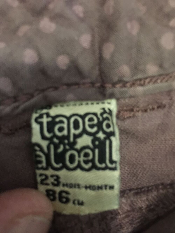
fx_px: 195
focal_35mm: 29
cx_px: 88
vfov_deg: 61.7
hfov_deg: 48.2
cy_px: 116
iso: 125
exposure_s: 1/4
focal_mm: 4.15
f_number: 2.2
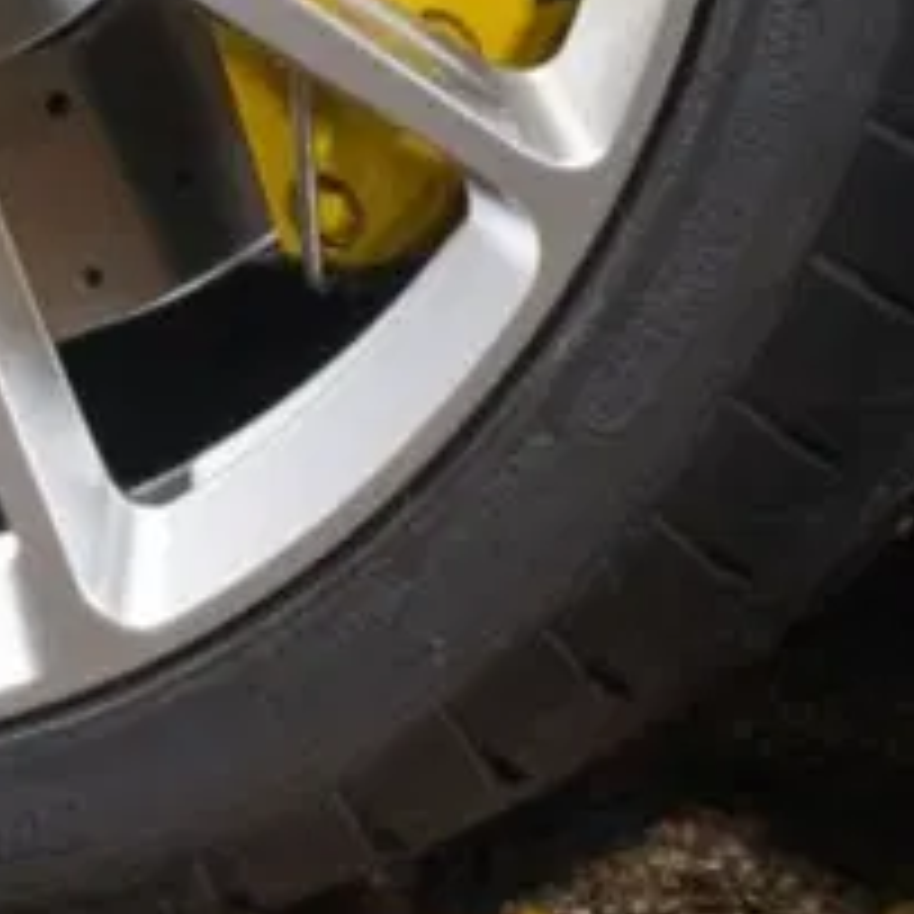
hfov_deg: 6.7
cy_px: -540
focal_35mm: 261
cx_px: 83
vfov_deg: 6.6
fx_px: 7797
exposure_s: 1/60
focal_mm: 52
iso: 200
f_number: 11
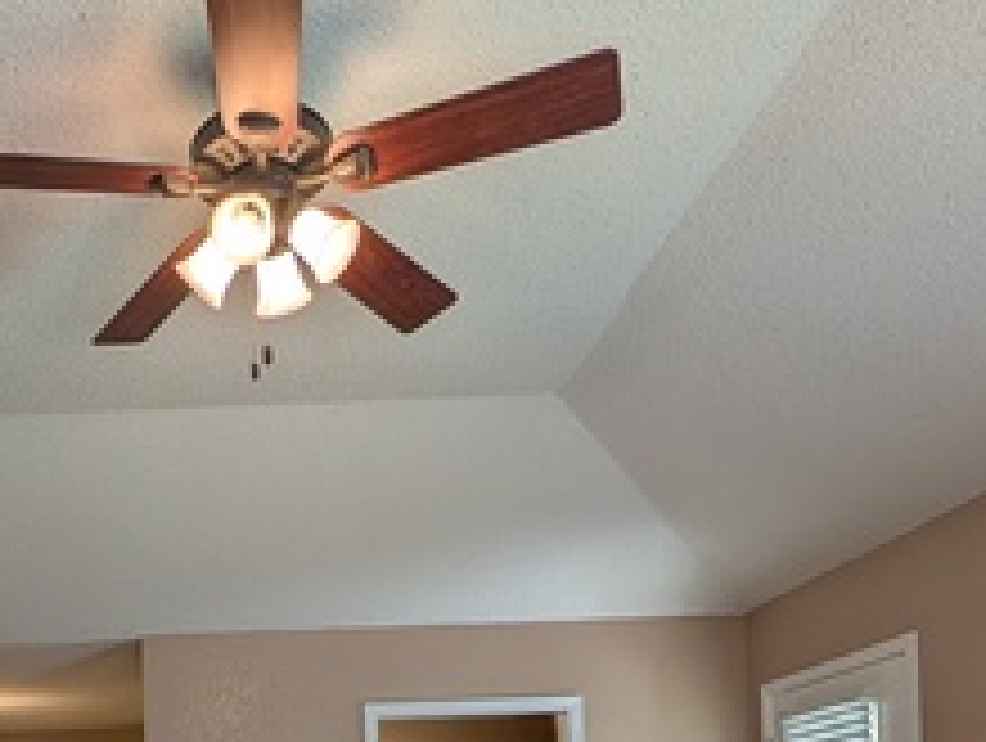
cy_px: 877
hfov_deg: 49.0
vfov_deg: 33.6
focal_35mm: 35
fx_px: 999
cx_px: 176
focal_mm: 2.02
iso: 51
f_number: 1.7
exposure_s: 1/120
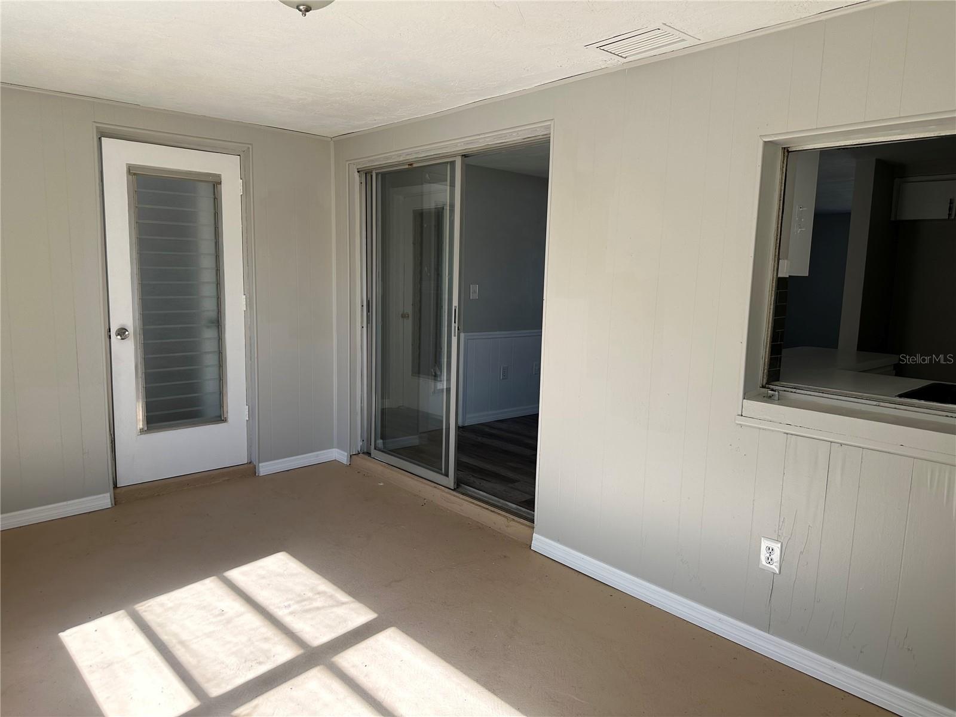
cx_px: 478
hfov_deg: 71.6
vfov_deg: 56.8
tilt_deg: -7.0
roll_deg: -1.6
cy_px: 358
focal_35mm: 24
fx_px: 663
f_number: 1.78
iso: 80
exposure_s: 1/421
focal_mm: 6.86
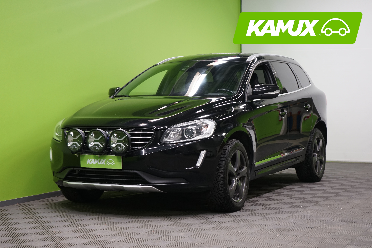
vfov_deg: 19.7
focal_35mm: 69
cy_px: 124
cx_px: 186
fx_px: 713
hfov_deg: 29.2
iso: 1000
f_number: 5.6
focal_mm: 69
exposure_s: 1/50
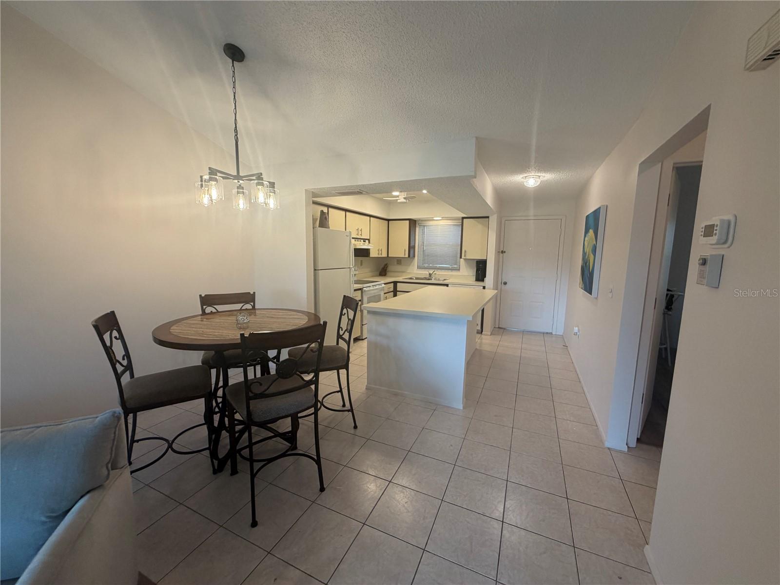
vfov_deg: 85.7
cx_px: 390
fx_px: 315
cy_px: 292
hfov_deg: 102.1
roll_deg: -2.4
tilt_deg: -5.7
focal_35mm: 14
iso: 160
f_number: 2.2
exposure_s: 1/120
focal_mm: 2.22
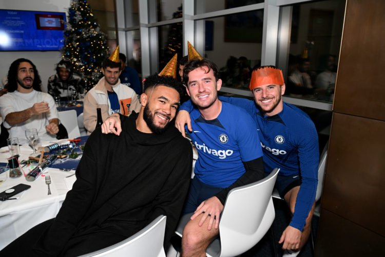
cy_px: 128
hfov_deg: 63.7
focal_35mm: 29
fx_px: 310
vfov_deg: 45.0
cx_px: 192
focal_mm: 29
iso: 400
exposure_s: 1/250
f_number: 4.5
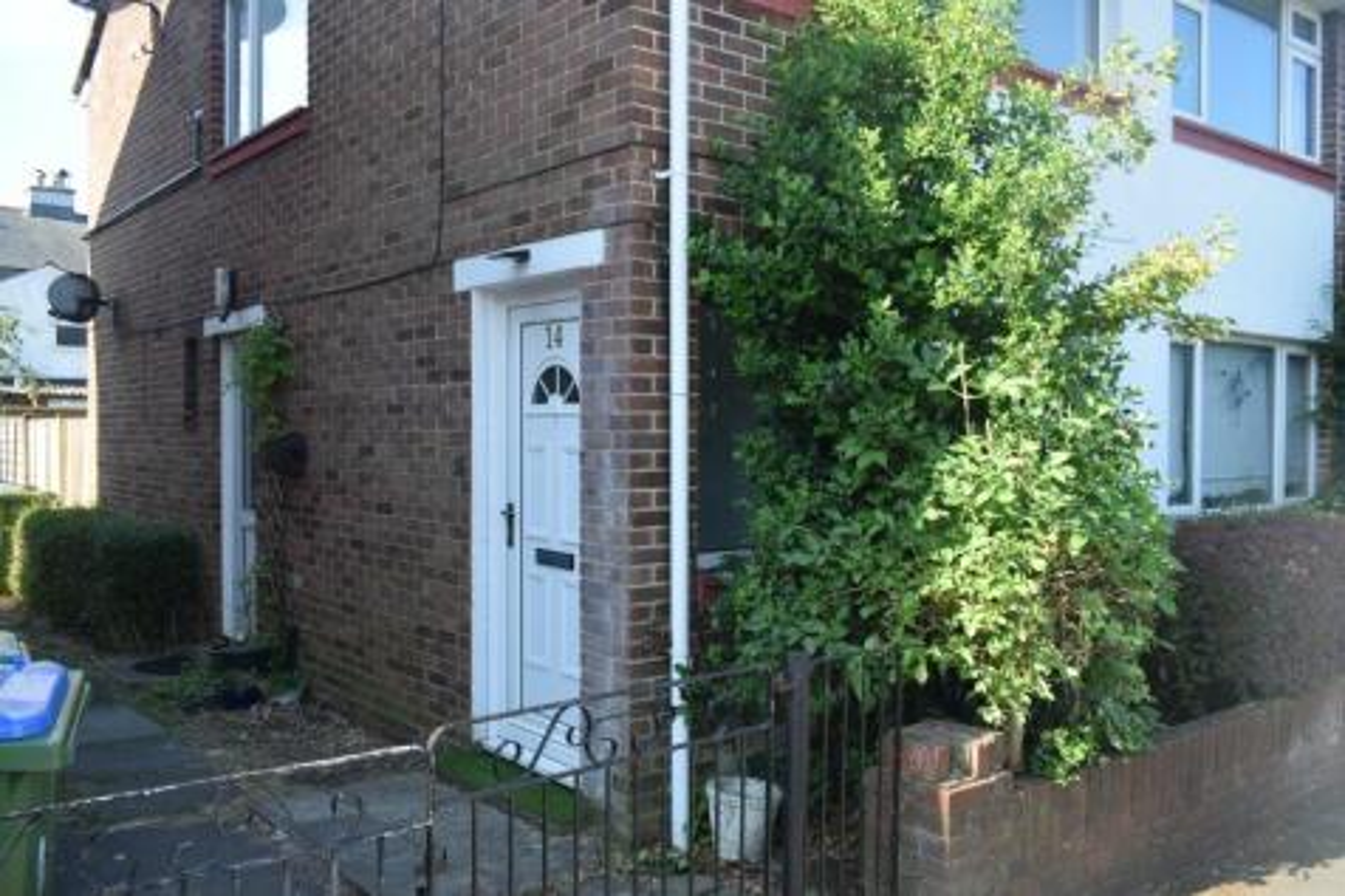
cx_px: 672
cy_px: 448
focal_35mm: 32
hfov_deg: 59.5
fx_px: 1176
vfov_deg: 41.7
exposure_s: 1/160
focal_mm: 21
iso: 200
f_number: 6.3
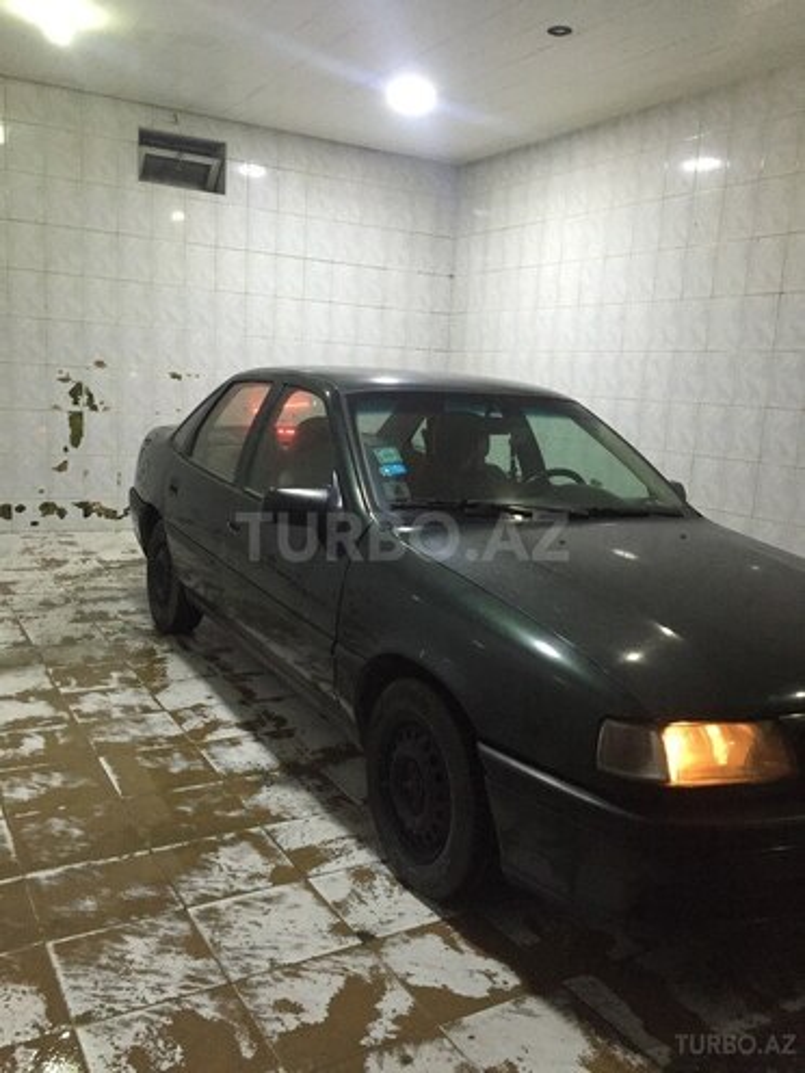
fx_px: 899
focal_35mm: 29
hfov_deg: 48.2
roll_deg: -2.1
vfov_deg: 61.7
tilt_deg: -8.5
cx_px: 402
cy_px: 536
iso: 250
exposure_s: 1/20
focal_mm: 4.15
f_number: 2.2
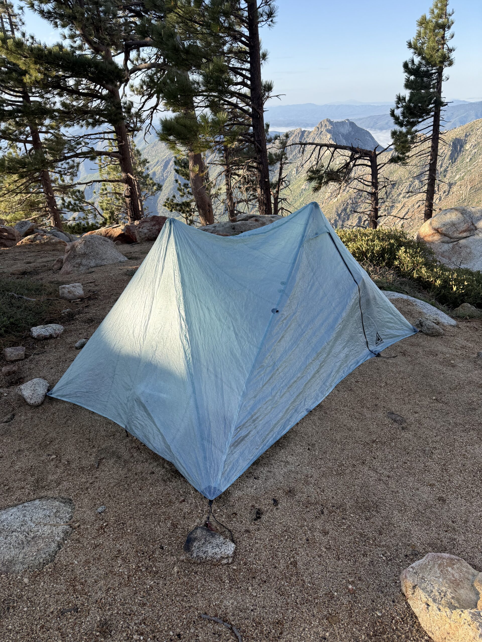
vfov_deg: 71.6
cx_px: 241
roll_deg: +2.6
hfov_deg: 56.8
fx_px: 446
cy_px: 321
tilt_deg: -23.7
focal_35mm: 24
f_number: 1.78
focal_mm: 6.76
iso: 100
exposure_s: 1/1250
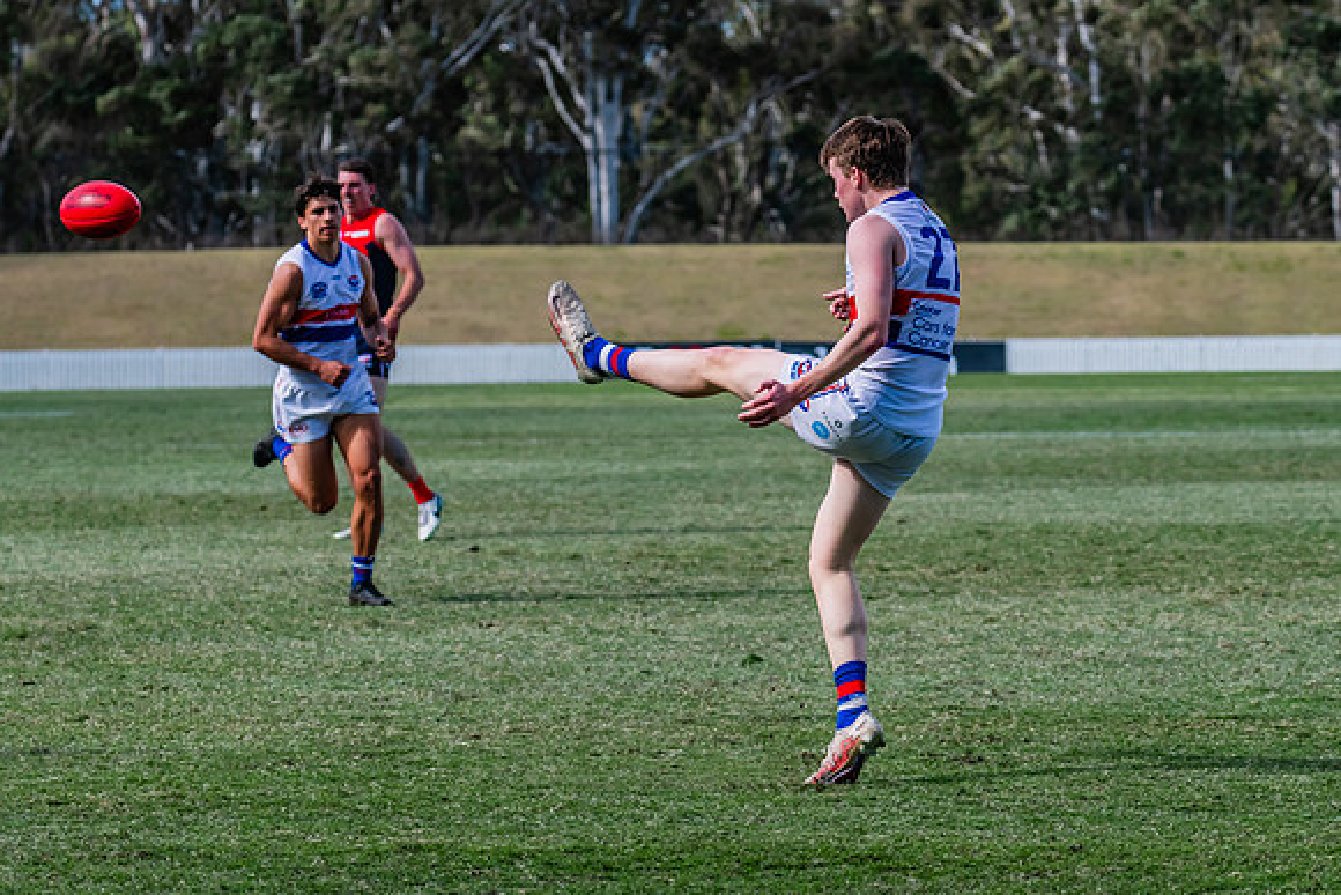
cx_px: 650
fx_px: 6718
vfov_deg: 7.6
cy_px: 473
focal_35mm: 180
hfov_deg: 11.4
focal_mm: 170
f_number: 7.1
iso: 800
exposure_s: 1/2000
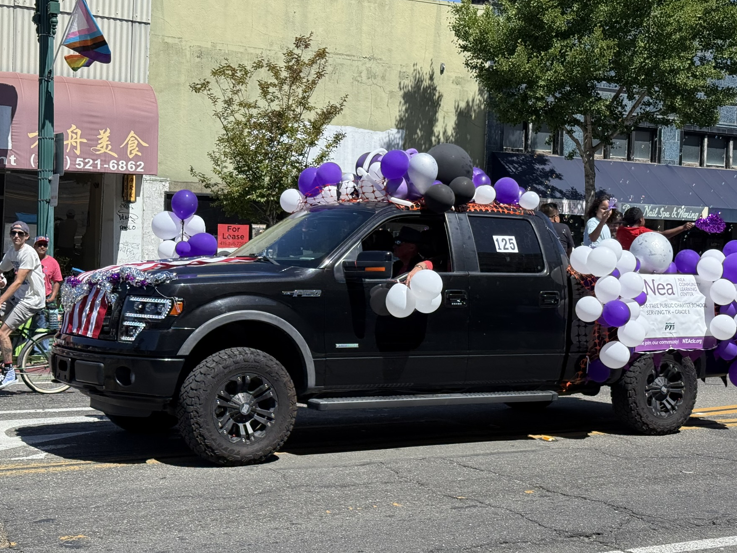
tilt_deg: -0.9
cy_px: 299
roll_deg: -1.4
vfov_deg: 26.1
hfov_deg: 34.3
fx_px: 1193
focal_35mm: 56
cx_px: 393
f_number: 1.78
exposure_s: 1/3378
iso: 64
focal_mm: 6.76
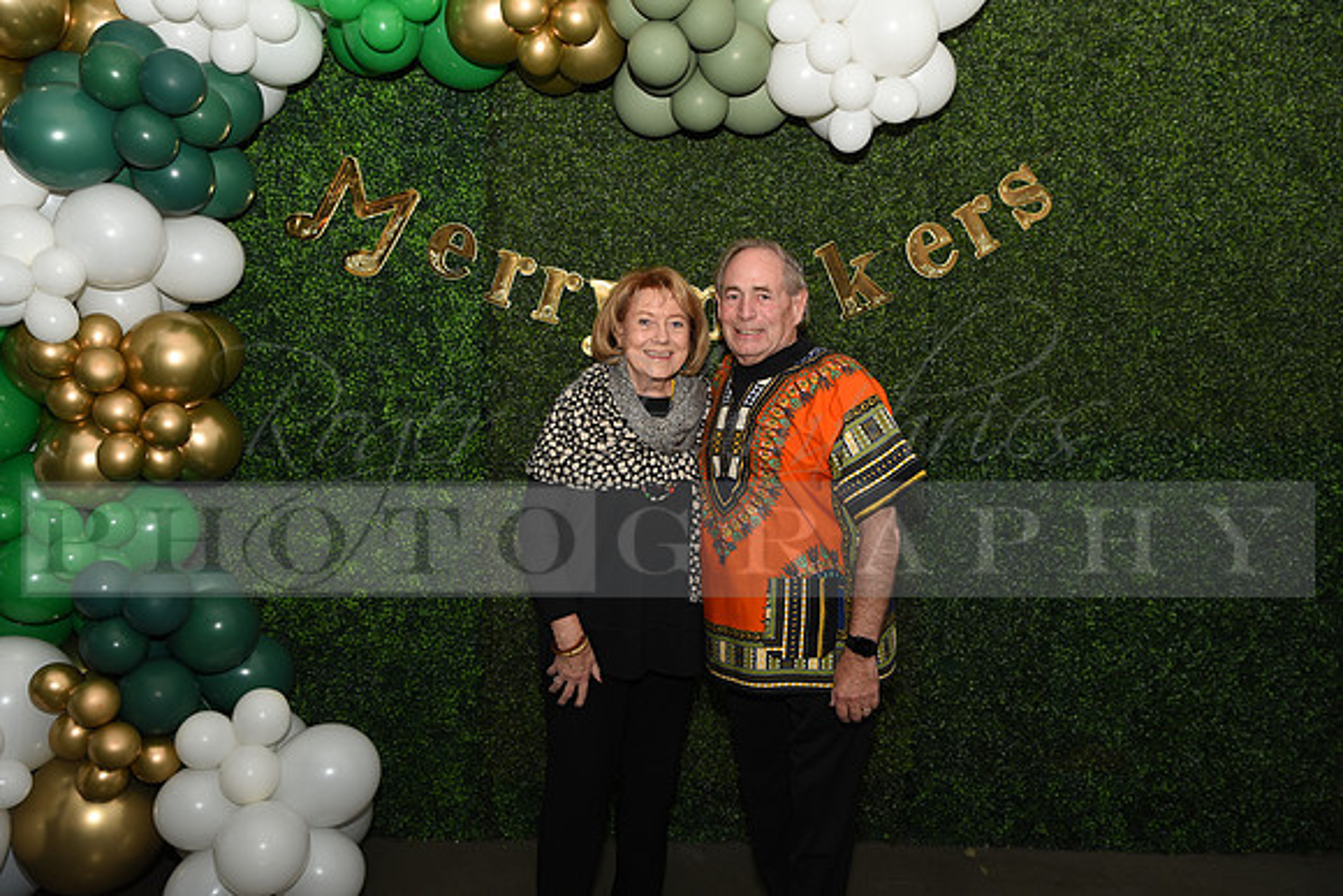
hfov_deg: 60.3
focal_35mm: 31
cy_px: 448
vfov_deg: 42.3
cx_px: 672
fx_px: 1157
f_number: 4
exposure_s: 1/60
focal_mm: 31
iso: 100
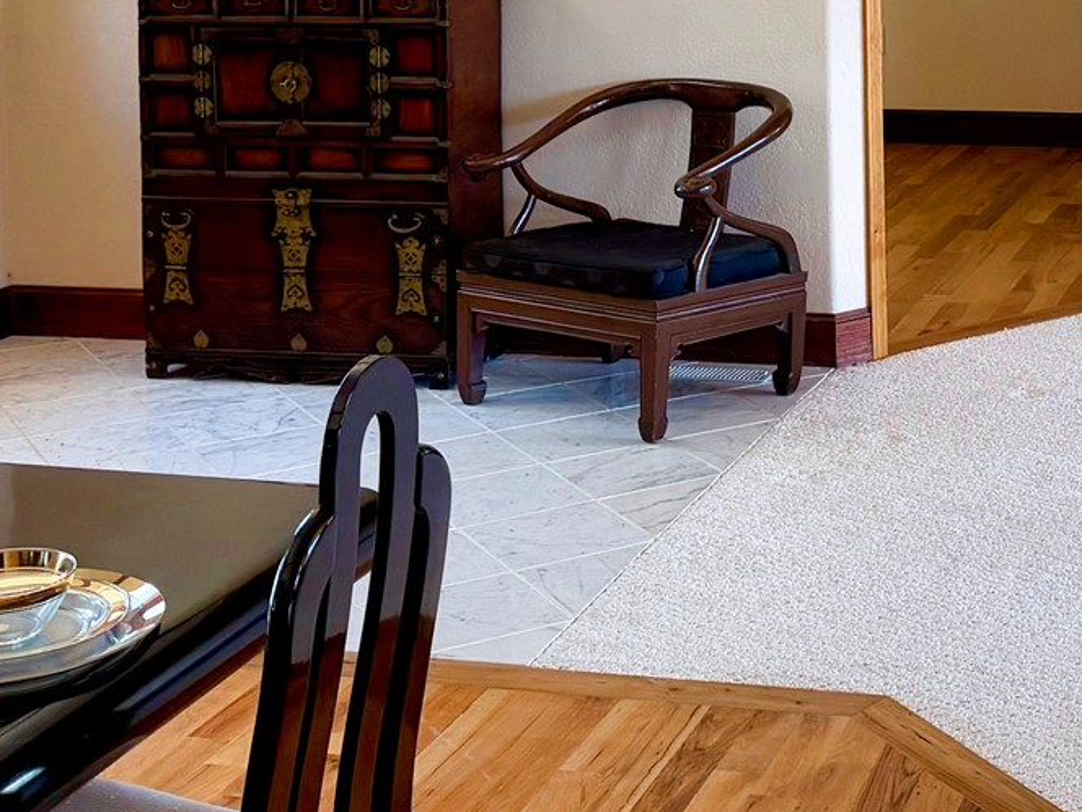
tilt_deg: -2.1
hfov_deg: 25.7
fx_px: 2313
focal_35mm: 74
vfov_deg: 18.8
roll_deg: +1.2
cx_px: 926
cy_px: -155
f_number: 1.78
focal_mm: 6.76
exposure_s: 1/121
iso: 160
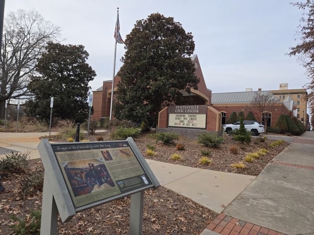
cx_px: 157
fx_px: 209
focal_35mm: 23
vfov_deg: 58.9
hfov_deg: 73.9
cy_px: 118
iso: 25
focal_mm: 5.4
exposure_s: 1/594
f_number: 1.8
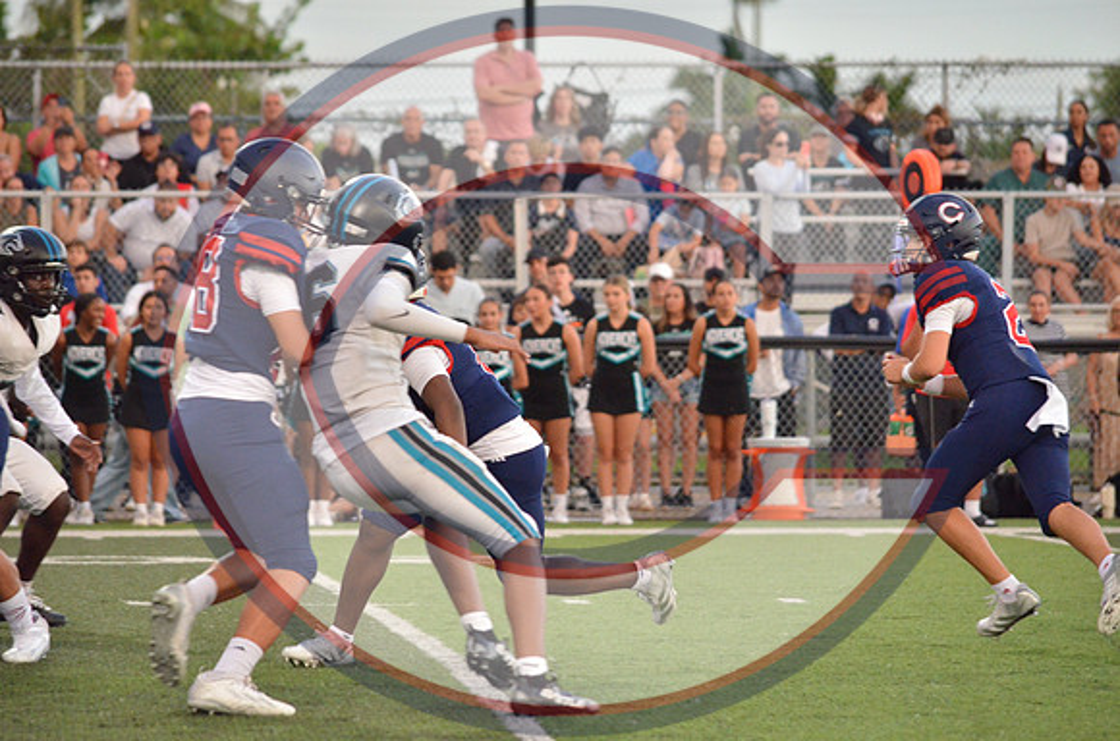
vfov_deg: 5.1
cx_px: 560
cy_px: 370
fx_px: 8382
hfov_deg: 7.6
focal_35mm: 270
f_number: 5
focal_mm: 180
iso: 2800
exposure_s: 1/500
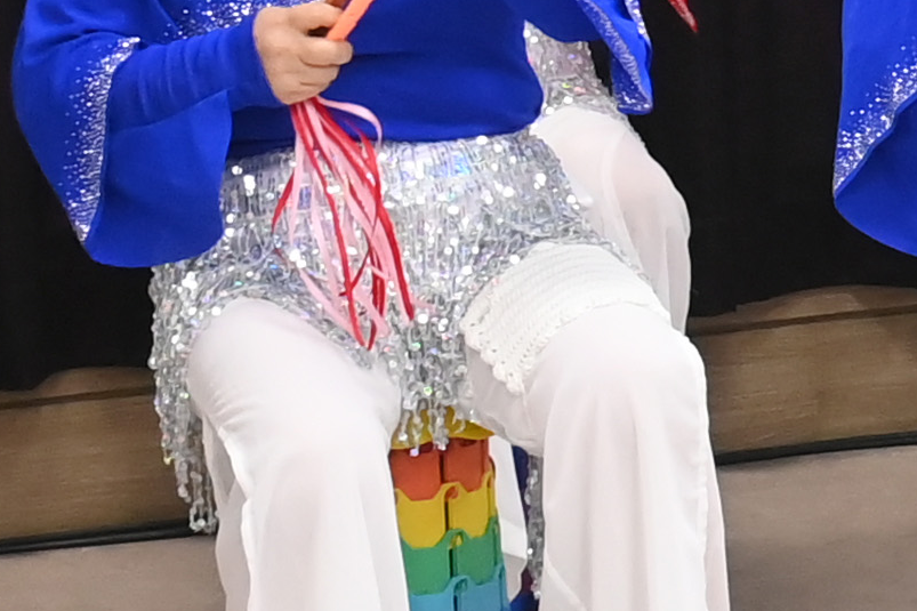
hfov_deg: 9.2
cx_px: 1947
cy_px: -58
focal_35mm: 208
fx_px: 5297
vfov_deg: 6.6
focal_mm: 30
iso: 3200
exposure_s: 1/250
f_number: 6.3
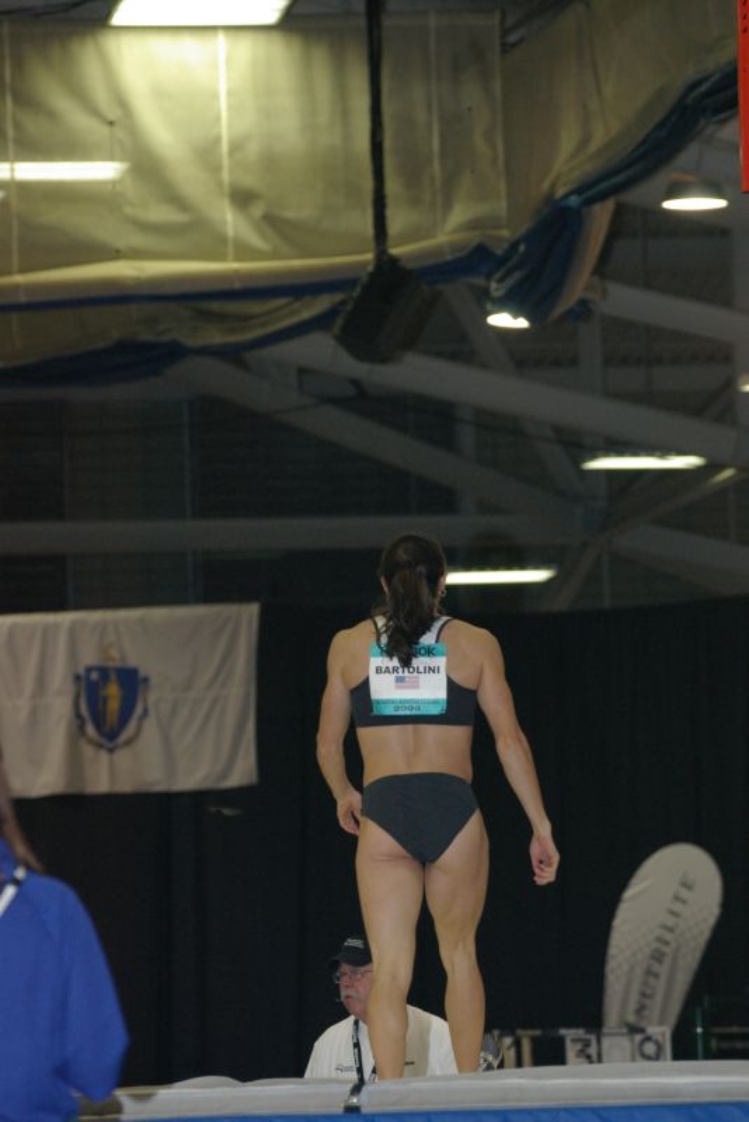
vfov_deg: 7.2
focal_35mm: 285
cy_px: 561
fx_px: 8886
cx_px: 374
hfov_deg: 4.8
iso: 800
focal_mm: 190
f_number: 6.3
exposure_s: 1/125
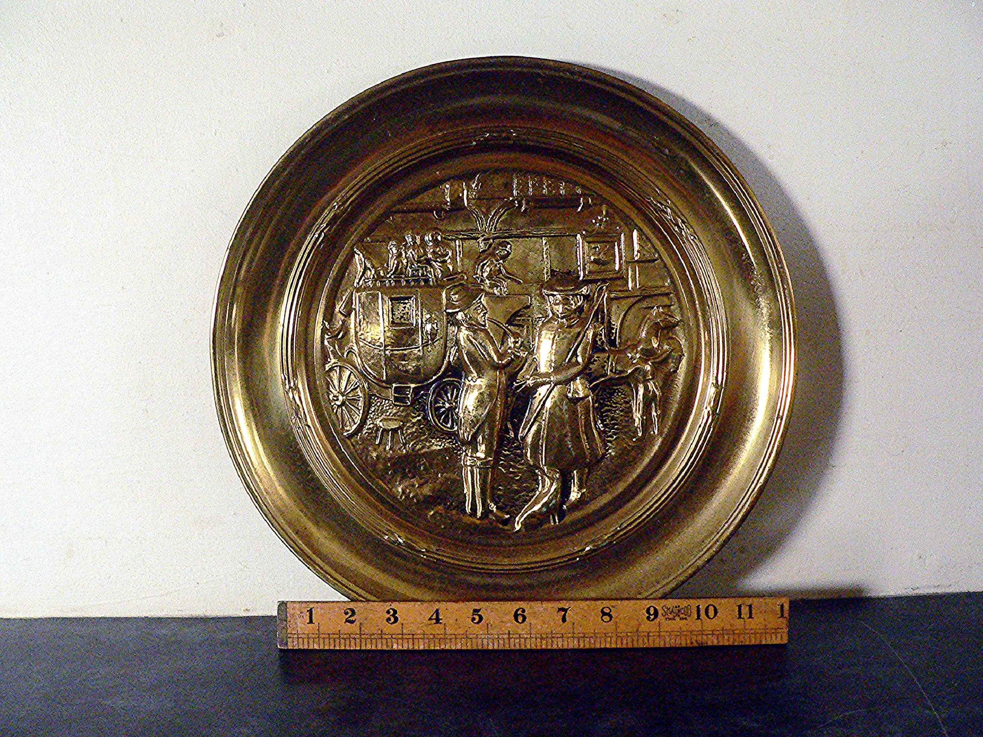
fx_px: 1022
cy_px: 368
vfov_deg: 39.7
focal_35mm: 36
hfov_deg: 51.4
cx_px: 492
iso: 400
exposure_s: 1/30
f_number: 2.8
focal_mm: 6
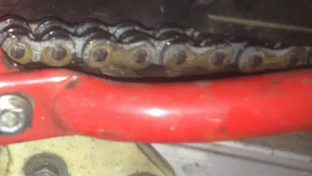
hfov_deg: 24.9
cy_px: 147
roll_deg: +7.3
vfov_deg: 14.8
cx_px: -2
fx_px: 670
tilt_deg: -21.8
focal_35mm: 81
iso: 50
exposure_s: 1/21
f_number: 2.4
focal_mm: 4.28
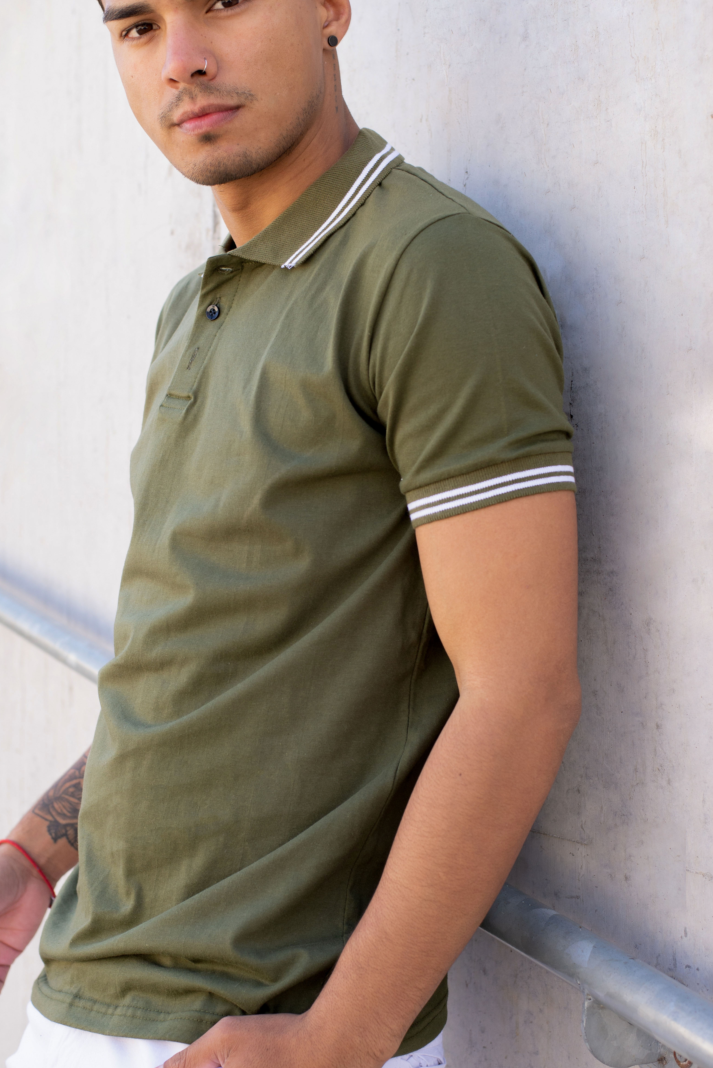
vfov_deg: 30.9
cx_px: 254
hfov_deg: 20.9
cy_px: 488
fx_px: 1929
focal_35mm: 65
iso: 400
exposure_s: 1/400
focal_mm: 50
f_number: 4.5
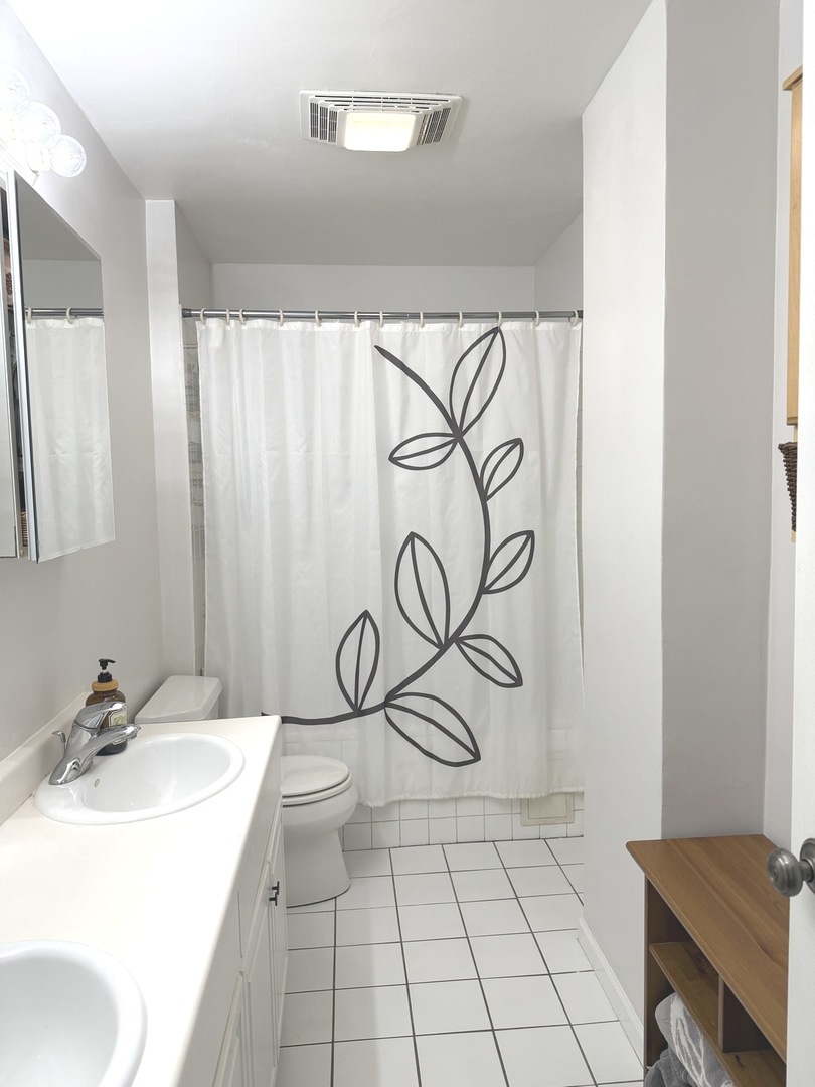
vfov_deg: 71.6
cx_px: 408
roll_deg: +2.2
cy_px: 544
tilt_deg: -4.7
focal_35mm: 24
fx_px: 753
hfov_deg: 56.8
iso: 125
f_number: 1.78
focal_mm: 6.76
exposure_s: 1/192
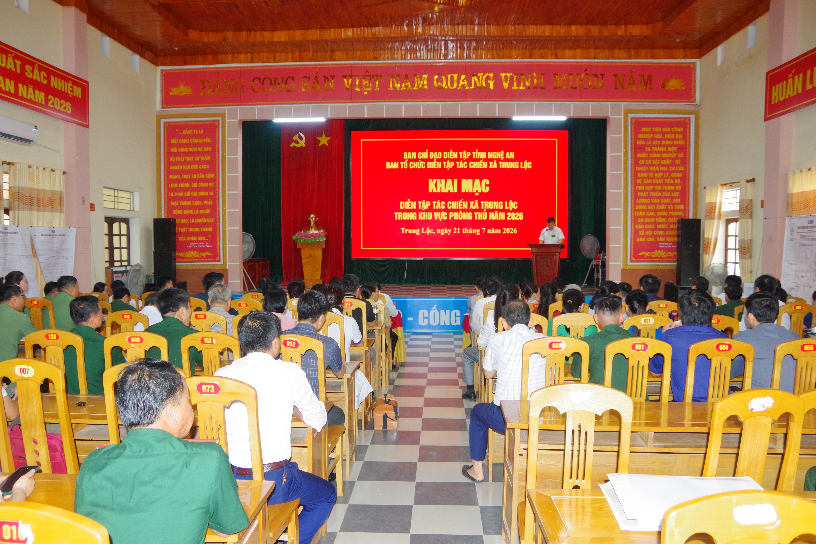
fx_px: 612
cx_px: 408
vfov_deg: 47.9
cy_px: 272
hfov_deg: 67.4
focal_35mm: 27
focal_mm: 18
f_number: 6.3
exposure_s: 1/80
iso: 1600
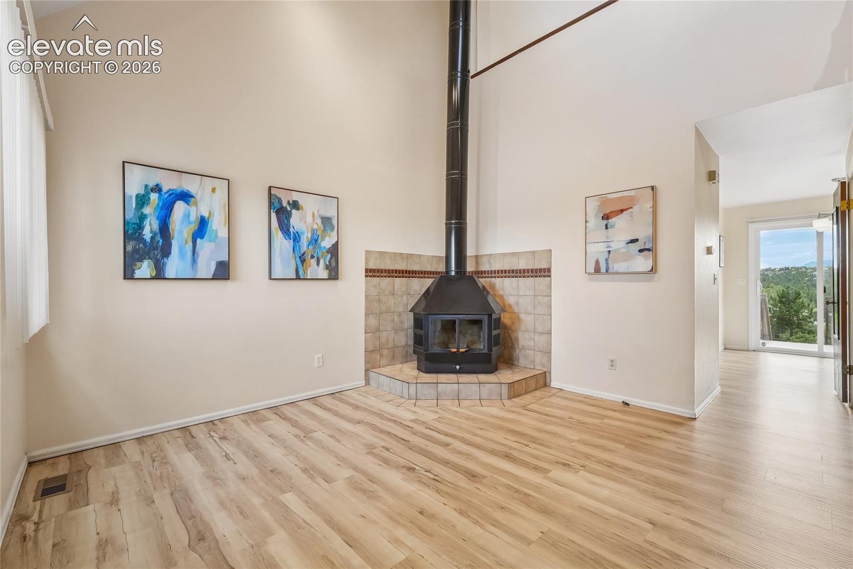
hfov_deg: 100.4
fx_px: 355
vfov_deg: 77.3
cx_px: 426
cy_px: 284
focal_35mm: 15
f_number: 8
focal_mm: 10
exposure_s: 1/60
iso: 800
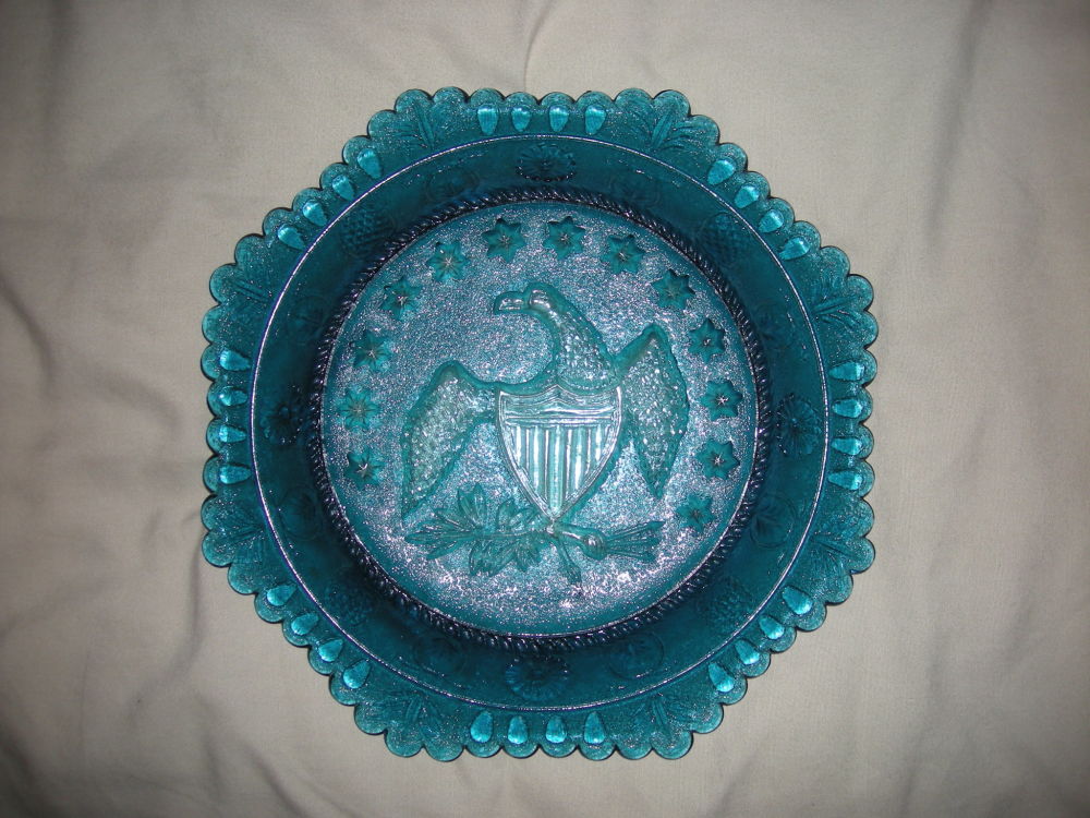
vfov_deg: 40.7
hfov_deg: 52.6
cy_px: 409
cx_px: 545
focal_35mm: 35
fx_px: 1102
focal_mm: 5.7
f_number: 5.7
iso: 50
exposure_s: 1/60
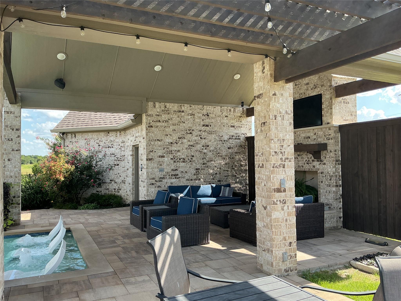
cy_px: 150
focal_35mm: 29
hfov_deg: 61.7
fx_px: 336
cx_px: 200
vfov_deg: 48.2
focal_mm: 3
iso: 25
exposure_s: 1/340
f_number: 1.8
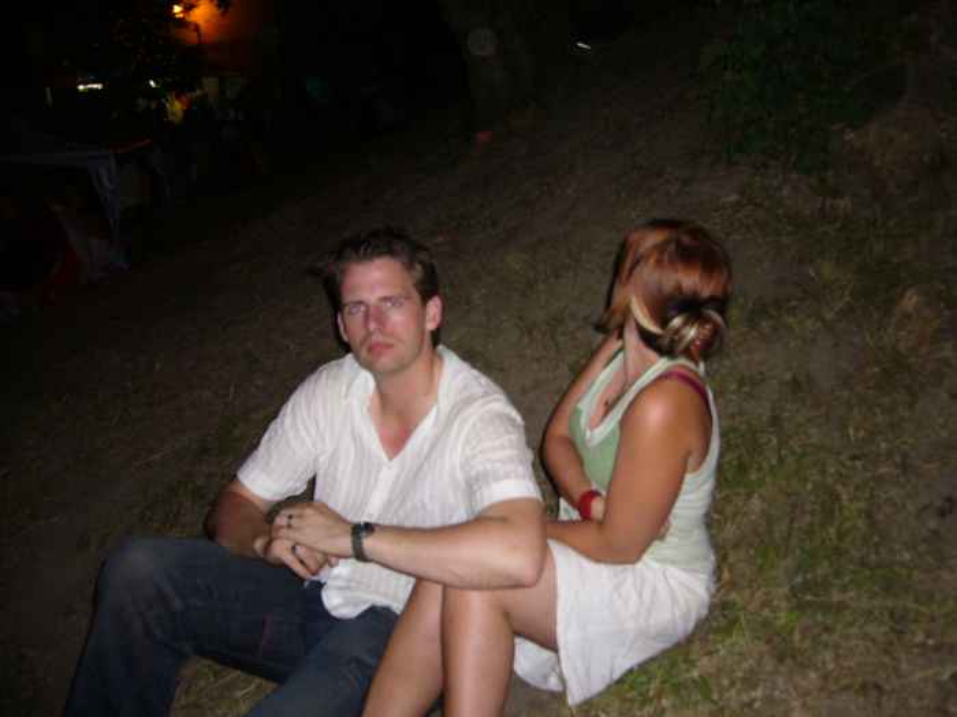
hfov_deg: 52.6
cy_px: 358
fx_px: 968
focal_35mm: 35
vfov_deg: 40.7
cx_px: 478
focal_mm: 5.8
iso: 160
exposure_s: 1/60
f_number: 2.8
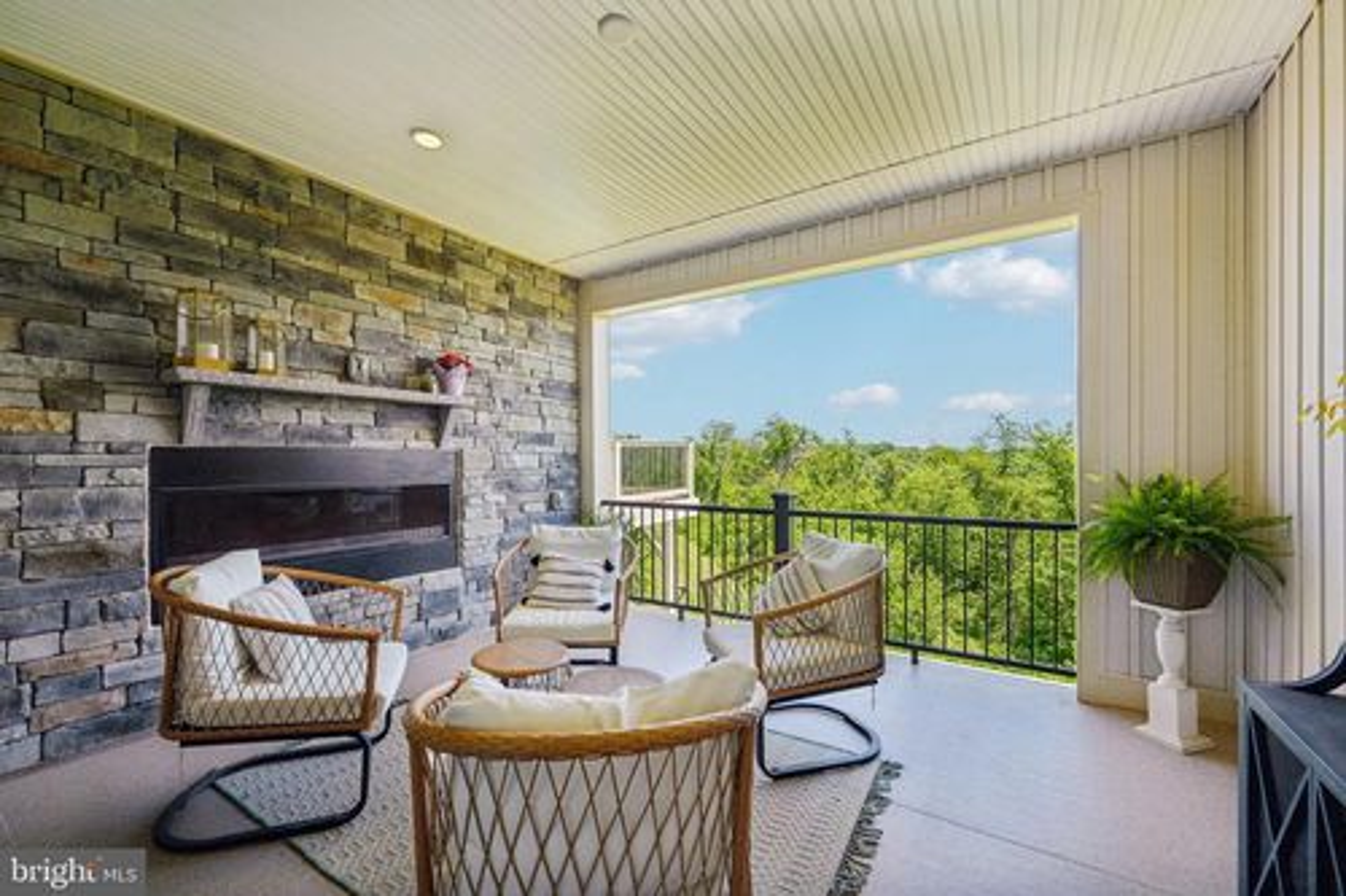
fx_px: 523
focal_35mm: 14
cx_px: 673
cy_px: 448
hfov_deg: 104.3
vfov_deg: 81.2
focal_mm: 14
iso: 100
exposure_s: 1/250
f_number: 8
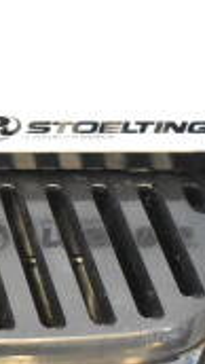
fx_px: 2045
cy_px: 202
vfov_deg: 10.2
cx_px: -351
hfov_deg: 5.5
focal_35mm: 212
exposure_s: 1/60
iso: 8000
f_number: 4.8
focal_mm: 38
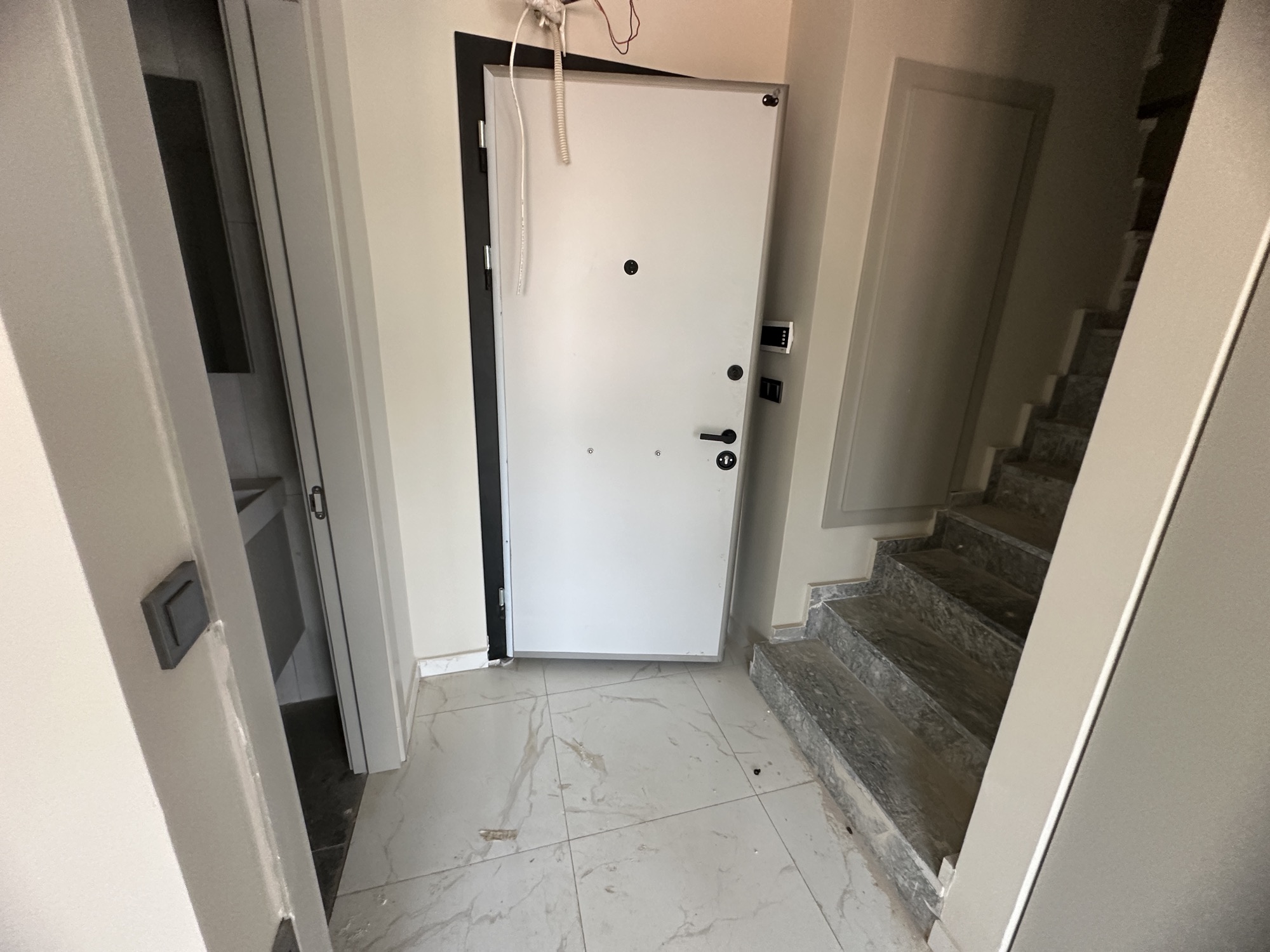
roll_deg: -1.8
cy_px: 476
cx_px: 635
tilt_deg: -20.1
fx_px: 514
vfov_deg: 85.7
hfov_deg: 102.1
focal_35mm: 14
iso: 320
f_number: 2.2
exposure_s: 1/94
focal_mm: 2.22
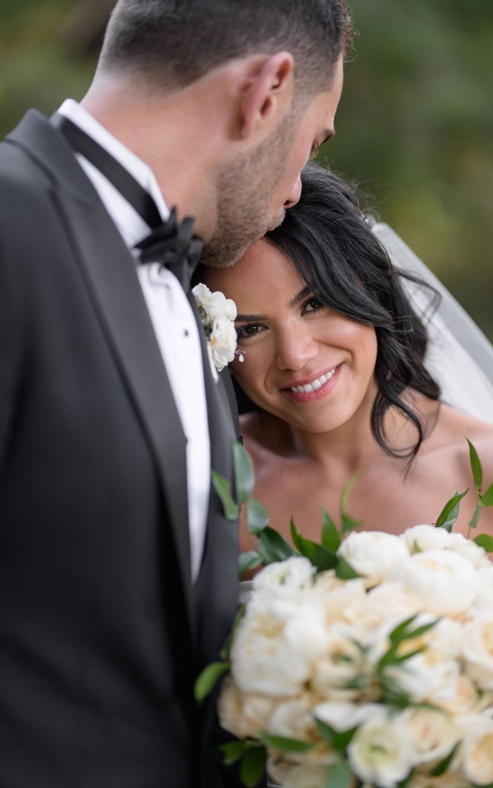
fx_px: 1870
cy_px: 394
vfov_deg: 23.8
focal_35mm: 87
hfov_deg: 15.0
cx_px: 263
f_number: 1.4
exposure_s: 1/250
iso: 125
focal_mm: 85
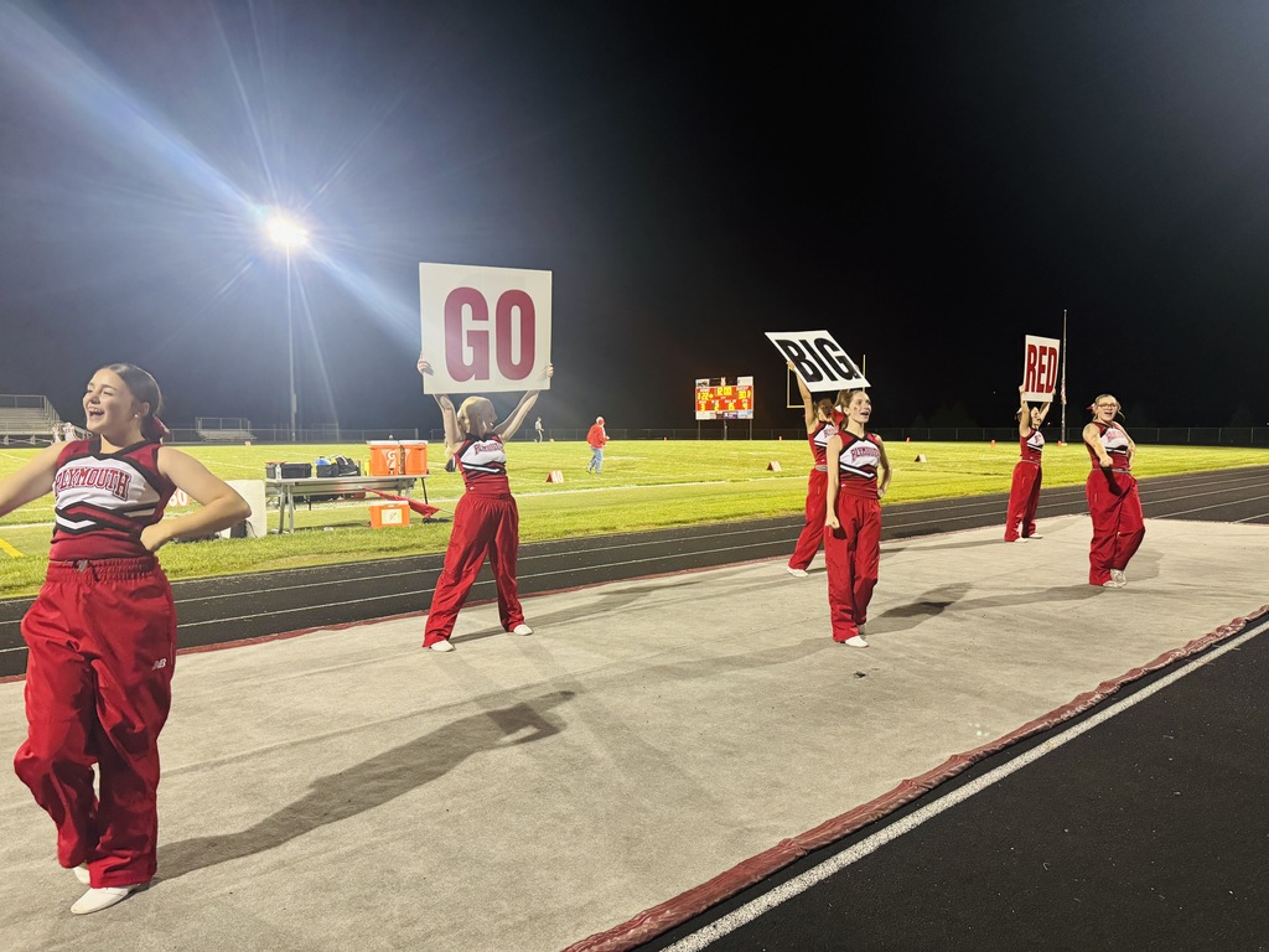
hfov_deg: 71.6
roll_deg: -0.5
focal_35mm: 24
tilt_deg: -4.1
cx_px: 634
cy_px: 476
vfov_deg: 56.8
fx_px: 880
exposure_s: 1/60
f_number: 1.78
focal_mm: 6.76
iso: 500
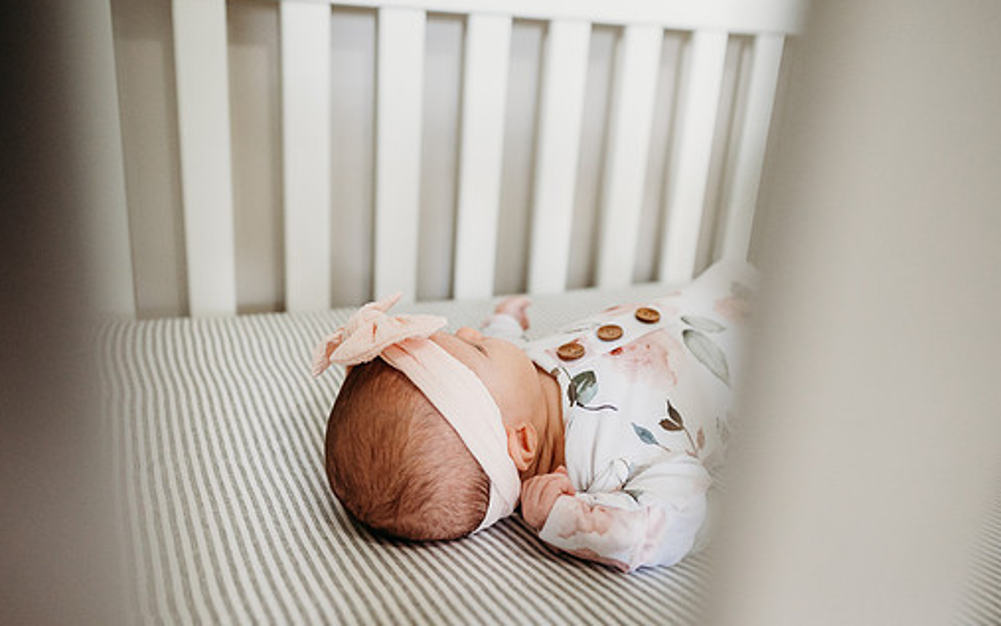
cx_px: 480
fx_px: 764
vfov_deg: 44.5
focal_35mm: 28
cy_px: 297
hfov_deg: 66.4
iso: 1600
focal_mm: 24
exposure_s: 1/200
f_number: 2.5
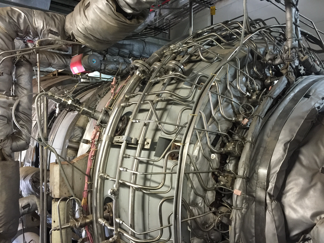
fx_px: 271
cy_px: 122
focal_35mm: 29
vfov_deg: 48.2
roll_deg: -1.0
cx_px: 162
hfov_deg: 61.7
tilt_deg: +2.6
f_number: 2.2
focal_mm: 4.15
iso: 125
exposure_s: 1/10
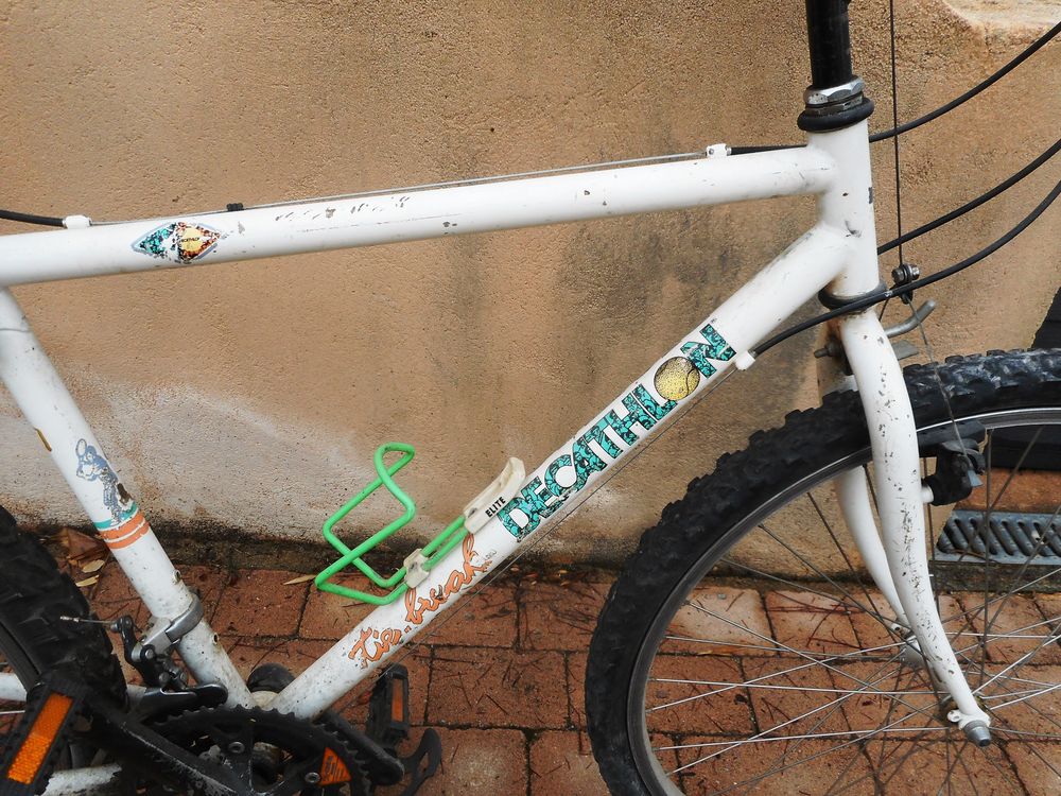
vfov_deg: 54.9
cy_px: 398
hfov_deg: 69.4
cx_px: 530
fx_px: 766
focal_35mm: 25
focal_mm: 4.5
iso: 80
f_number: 3.7
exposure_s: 1/250
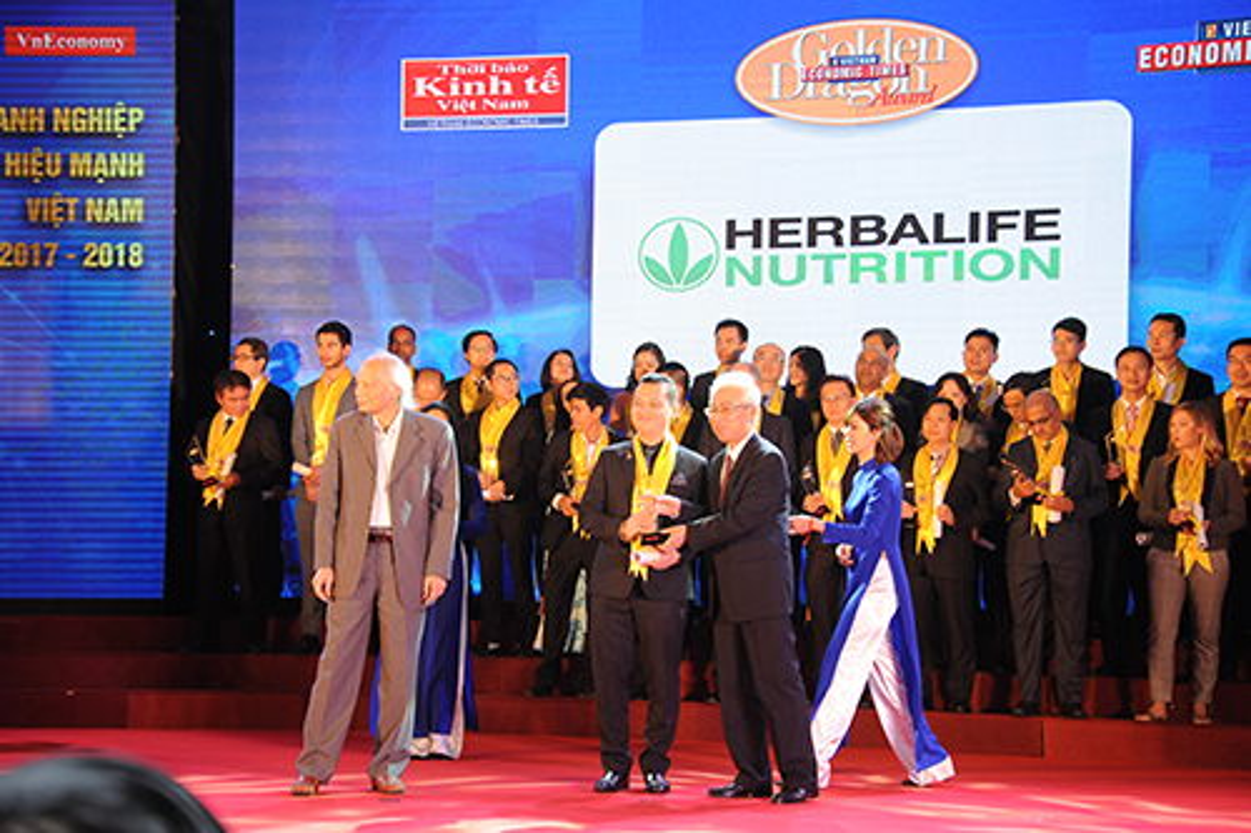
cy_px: 416
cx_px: 626
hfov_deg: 26.0
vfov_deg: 17.5
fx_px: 2709
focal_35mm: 78
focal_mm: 78
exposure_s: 1/200
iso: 2000
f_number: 6.3
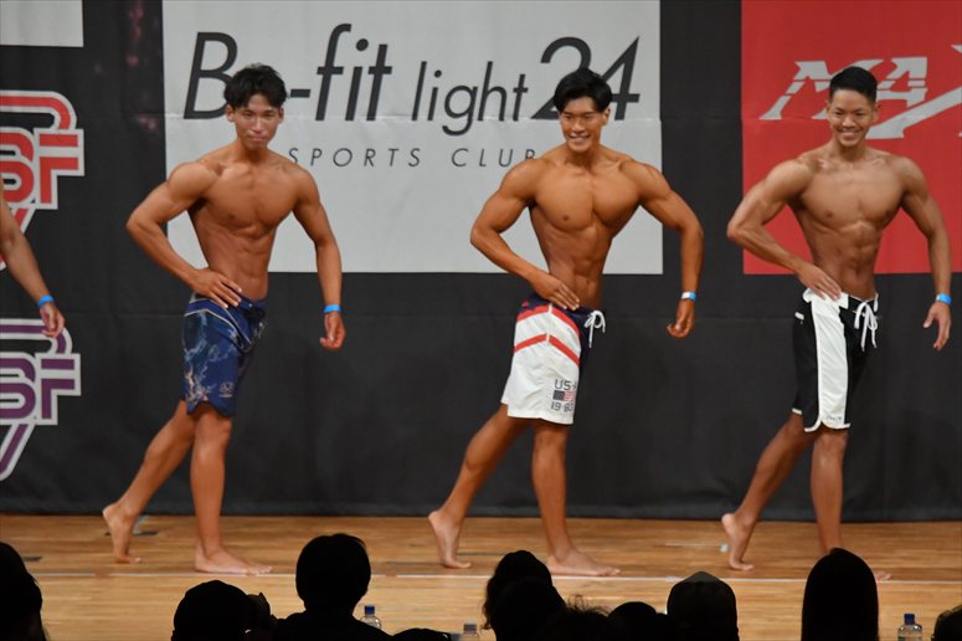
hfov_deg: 8.1
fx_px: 6811
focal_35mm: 255
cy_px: 320
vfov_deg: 5.4
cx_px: 481
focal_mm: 170
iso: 5600
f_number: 5.6
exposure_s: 1/400
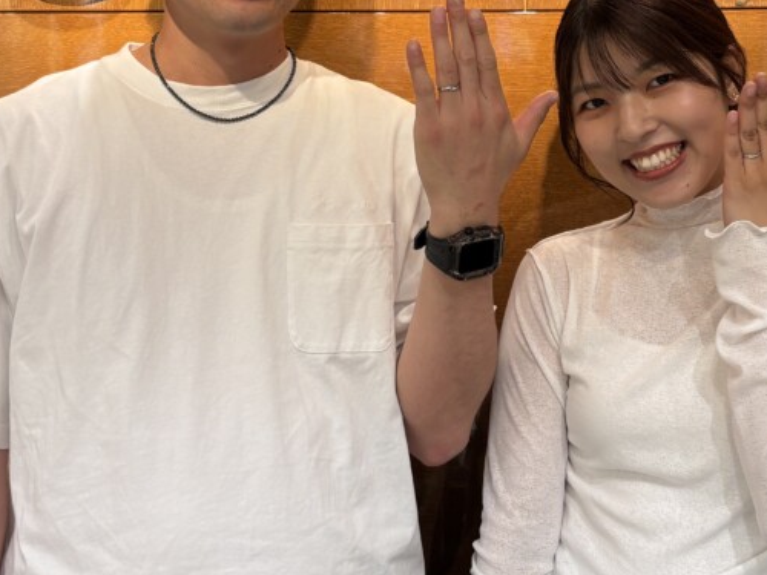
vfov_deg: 27.0
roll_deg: +0.2
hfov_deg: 36.0
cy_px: 119
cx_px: 468
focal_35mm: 53
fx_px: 1174
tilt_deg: -2.4
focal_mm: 5.96
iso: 80
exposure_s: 1/60
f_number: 1.6
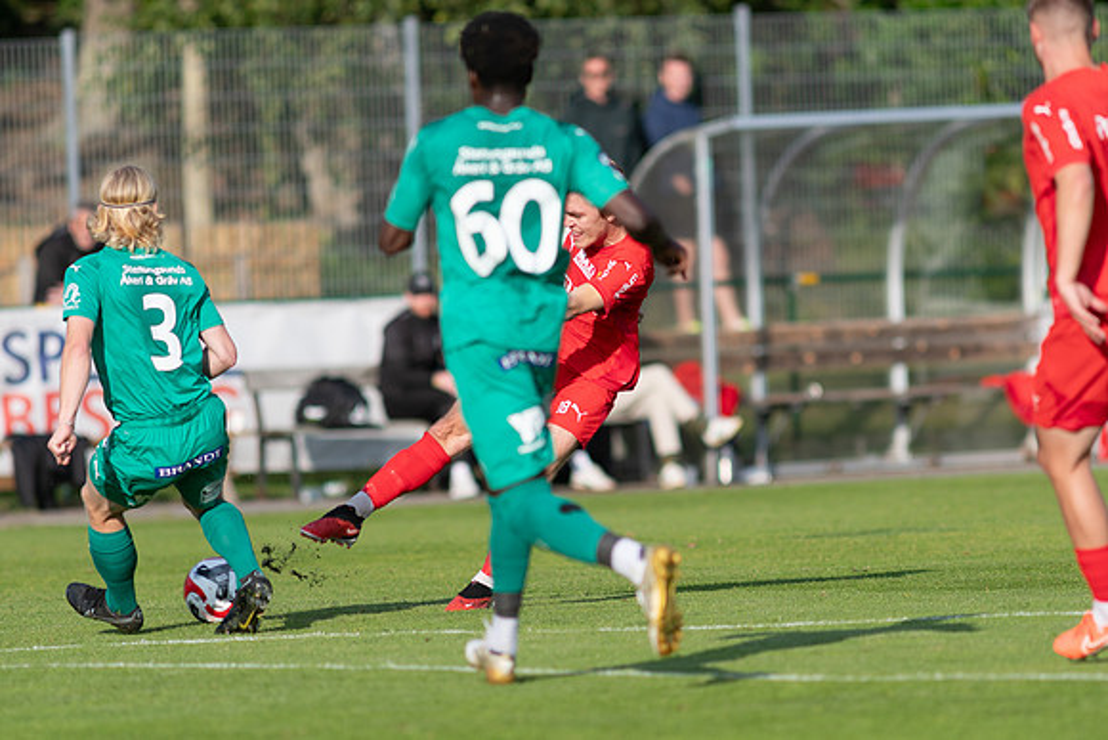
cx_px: 554
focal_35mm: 450
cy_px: 370
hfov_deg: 4.6
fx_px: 13853
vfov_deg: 3.1
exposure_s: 1/1600
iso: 100
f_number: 3.2
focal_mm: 300
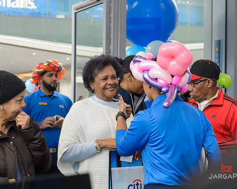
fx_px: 561
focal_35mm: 80
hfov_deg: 23.8
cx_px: 112
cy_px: 94
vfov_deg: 19.2
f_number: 4.5
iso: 800
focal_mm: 70
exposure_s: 1/200
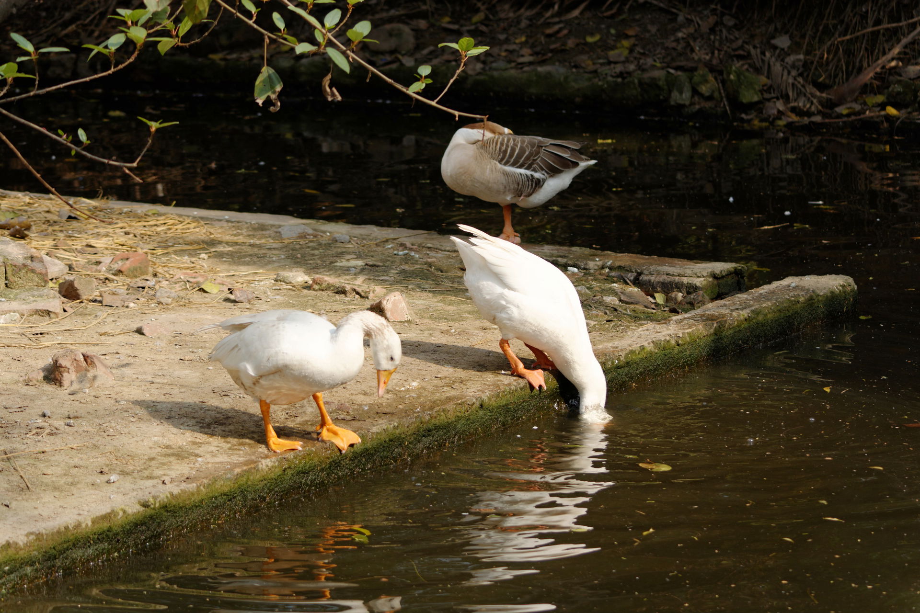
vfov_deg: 12.7
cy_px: 306
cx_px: 460
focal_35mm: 108
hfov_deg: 18.9
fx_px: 2760
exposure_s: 1/320
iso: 100
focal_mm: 72
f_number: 4.5
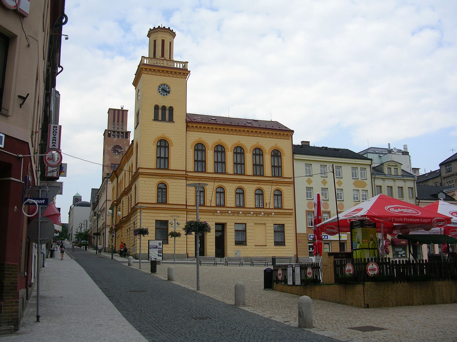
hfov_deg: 49.0
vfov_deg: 37.7
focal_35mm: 38
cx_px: 228
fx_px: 502
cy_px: 171
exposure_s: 1/530
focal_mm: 5.8
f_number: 2.8
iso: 50
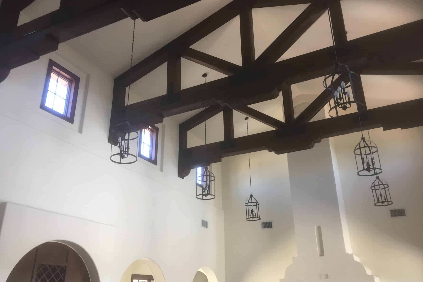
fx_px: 364
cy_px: 138
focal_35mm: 31
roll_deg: +1.1
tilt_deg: +21.1
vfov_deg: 42.3
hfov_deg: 60.3
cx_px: 217
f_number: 2.2
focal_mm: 4.15
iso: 40
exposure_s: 1/30
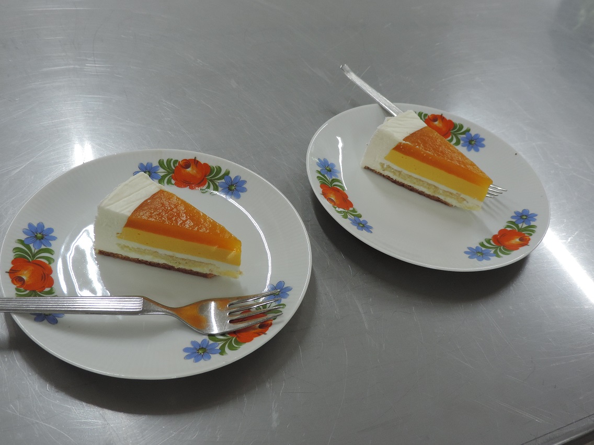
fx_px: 601
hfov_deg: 52.6
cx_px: 297
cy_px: 222
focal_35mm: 35
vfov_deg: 40.7
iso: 200
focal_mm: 6.2
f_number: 3.3
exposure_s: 1/50
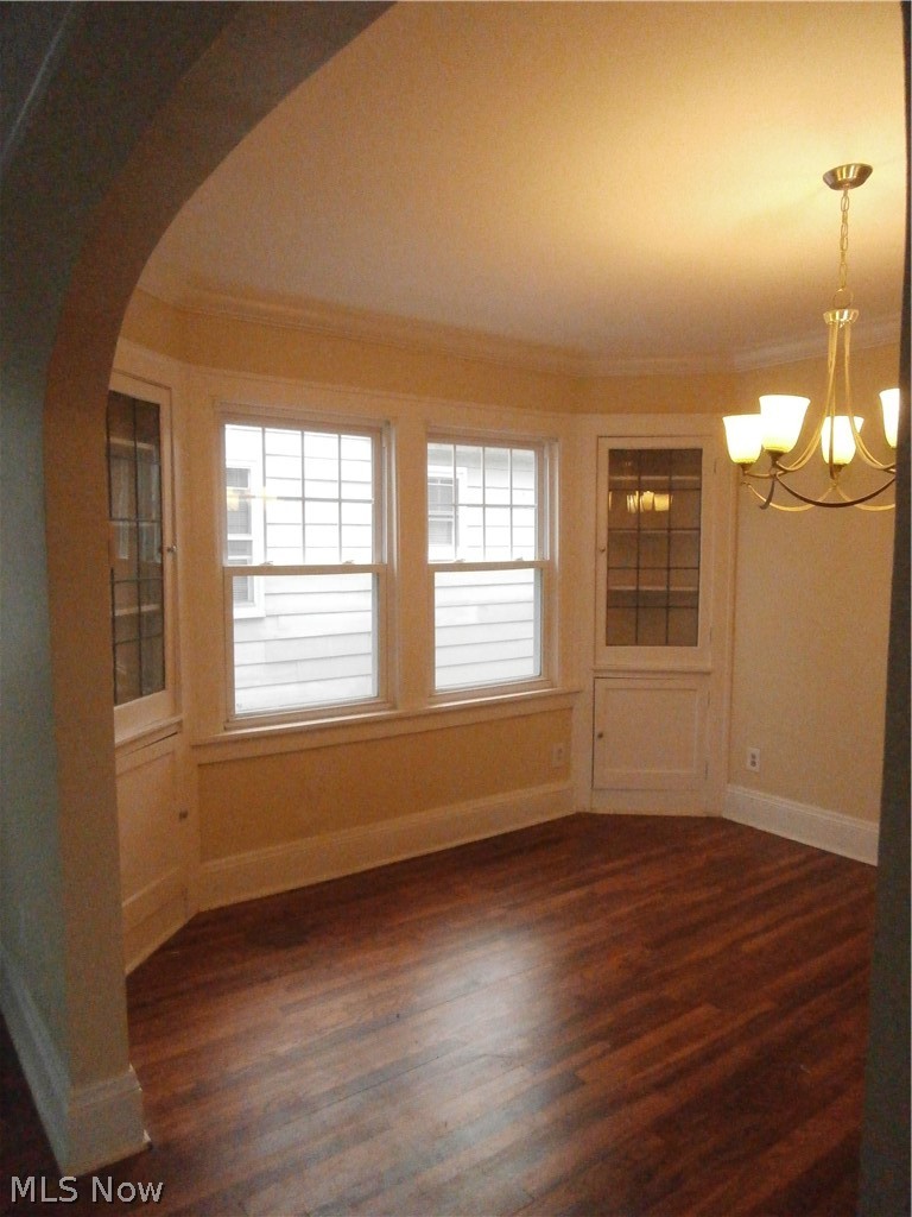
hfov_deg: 56.8
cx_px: 456
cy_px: 608
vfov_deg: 71.6
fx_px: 843
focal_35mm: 24
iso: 1600
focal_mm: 4.2
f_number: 3
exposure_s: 1/500
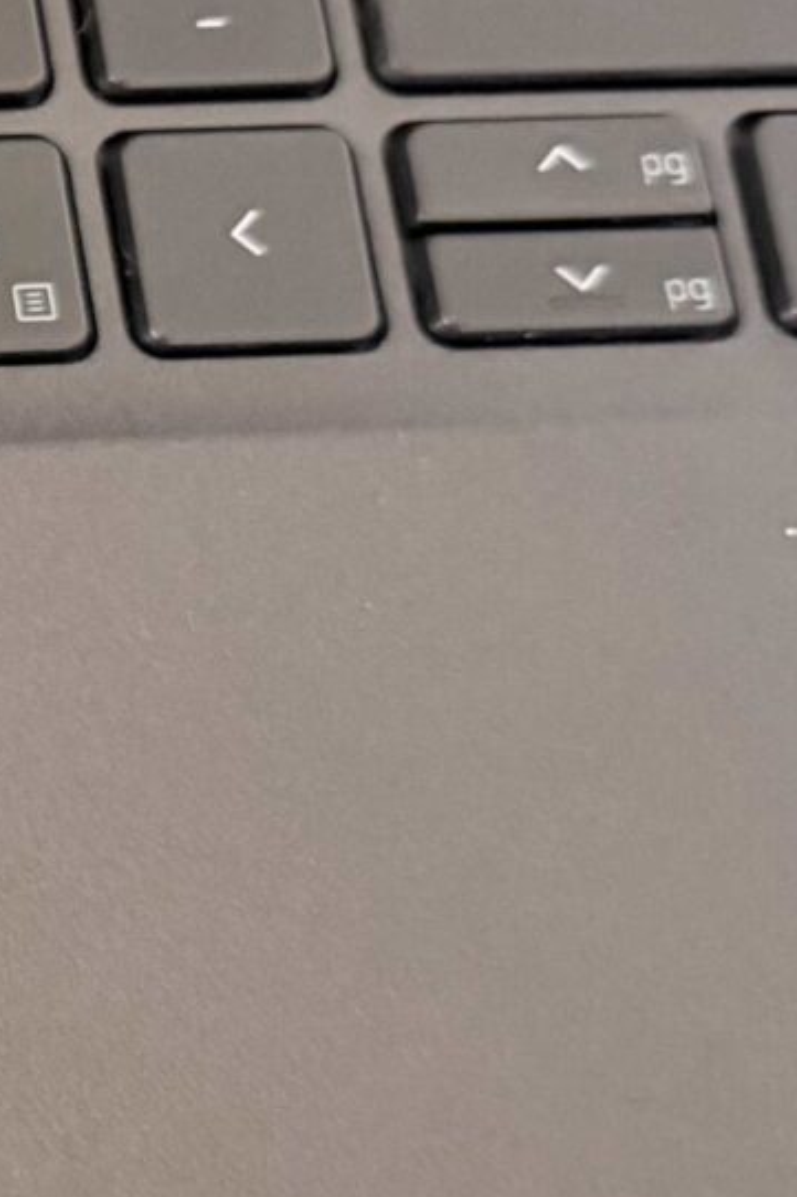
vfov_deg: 17.4
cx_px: -1146
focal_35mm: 118
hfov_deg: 10.1
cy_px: 561
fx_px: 3921
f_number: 1.78
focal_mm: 6.76
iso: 500
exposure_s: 1/60
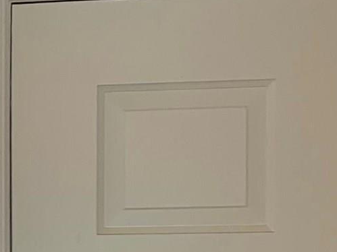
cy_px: 332
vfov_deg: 9.1
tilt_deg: -4.6
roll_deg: -1.0
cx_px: -242
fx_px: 1557
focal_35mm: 160
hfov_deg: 11.6
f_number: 1.8
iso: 50
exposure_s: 1/60
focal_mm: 4.25
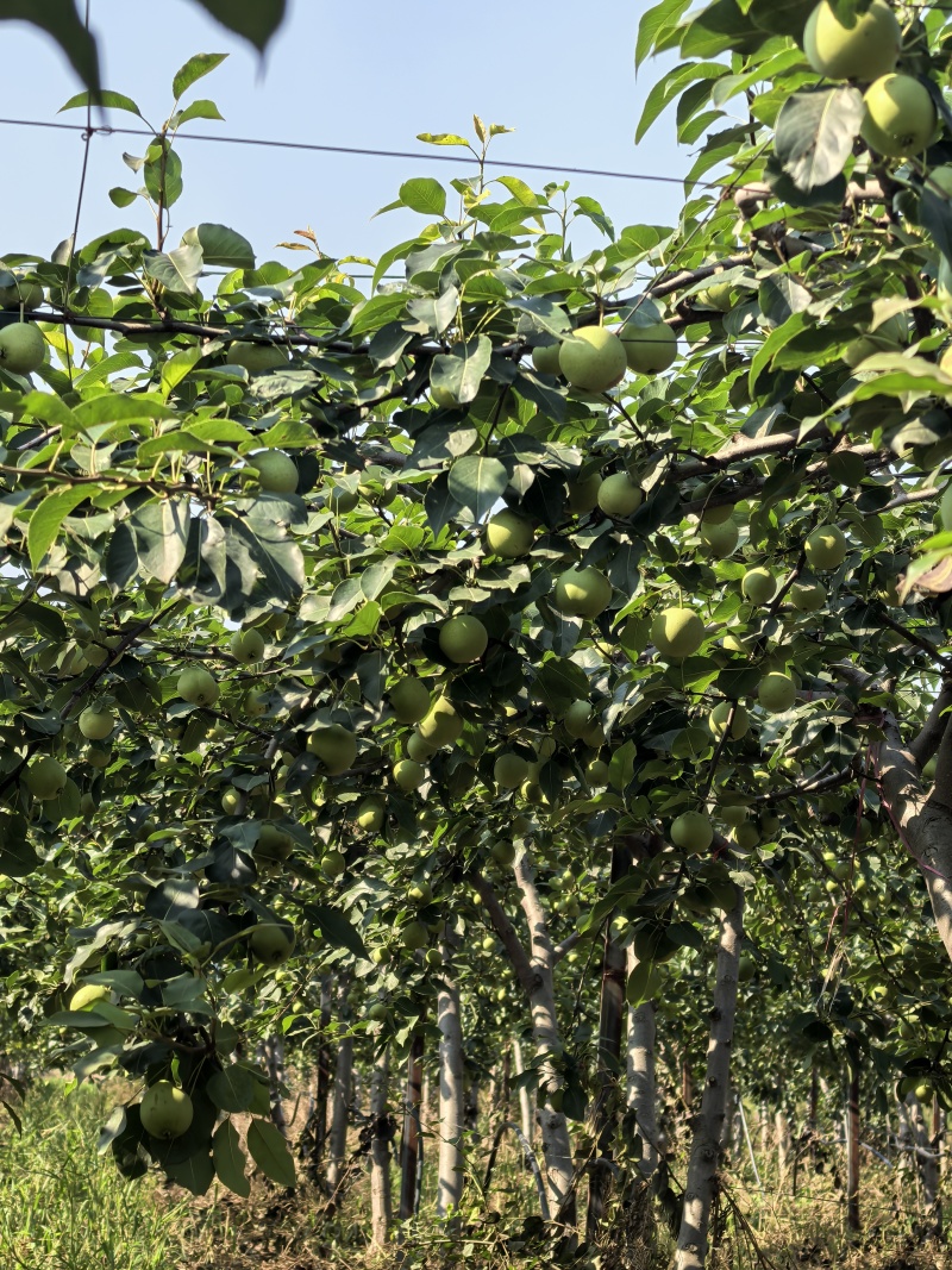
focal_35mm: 106
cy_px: 635
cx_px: 476
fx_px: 3888
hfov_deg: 14.0
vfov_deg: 18.5
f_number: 2.1
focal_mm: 15
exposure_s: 1/708
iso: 50
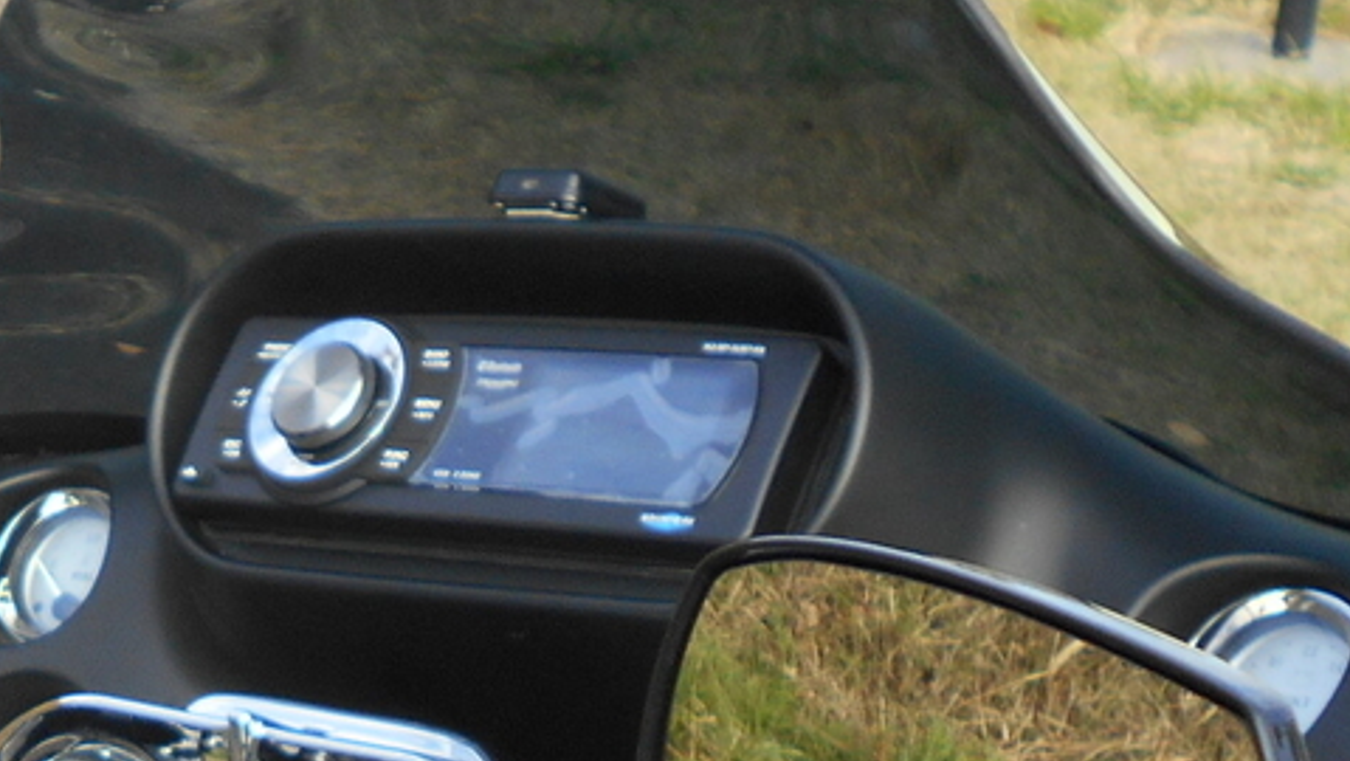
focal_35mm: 120
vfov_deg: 9.9
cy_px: 944
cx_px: -87
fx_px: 4298
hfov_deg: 17.3
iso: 110
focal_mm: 7.7
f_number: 4.2
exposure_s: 1/250
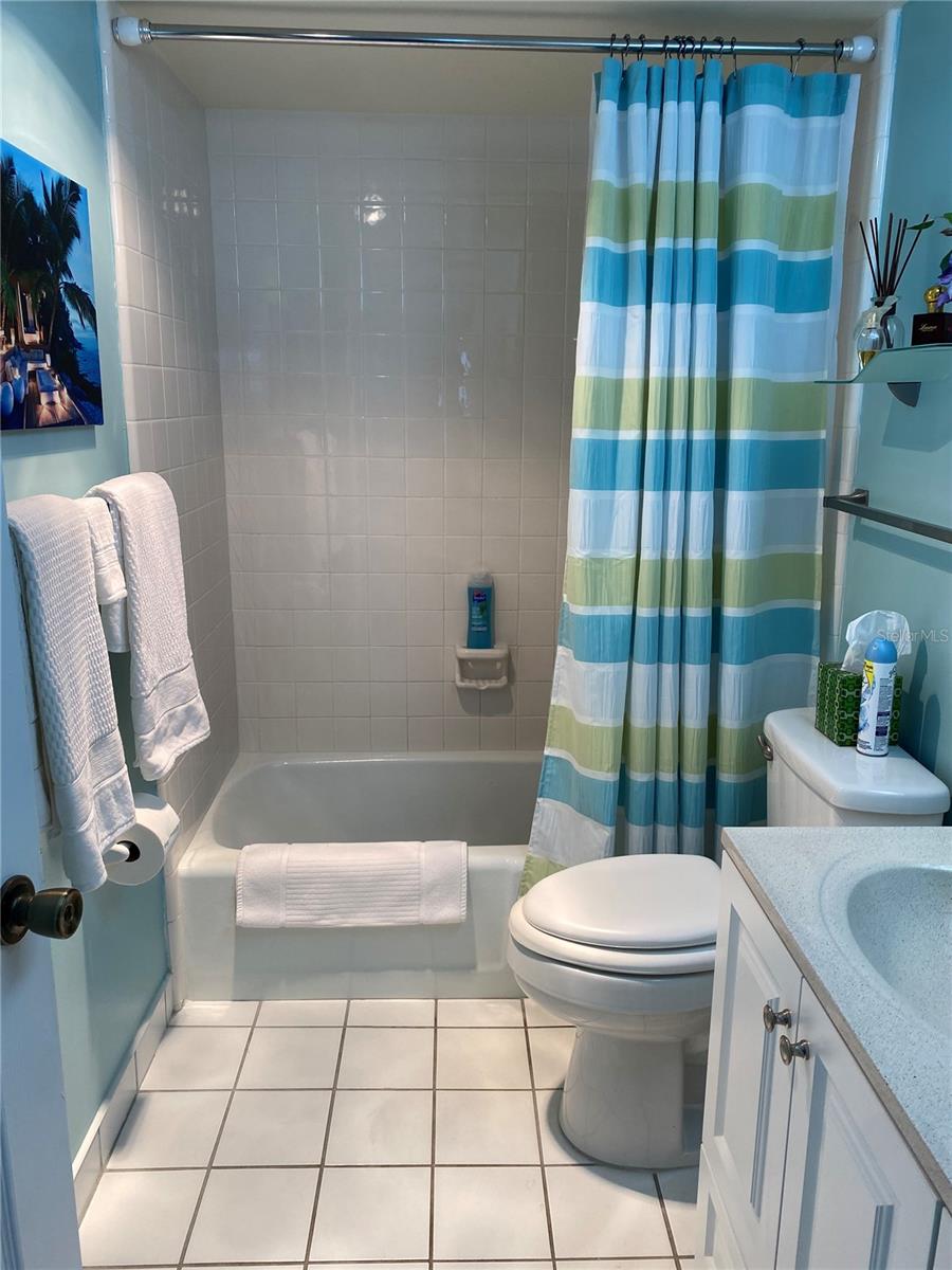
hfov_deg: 53.1
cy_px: 635
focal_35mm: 26
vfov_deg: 67.3
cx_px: 476
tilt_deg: -12.1
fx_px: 953
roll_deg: -0.2
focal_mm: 4.25
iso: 64
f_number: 1.8
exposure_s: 1/120
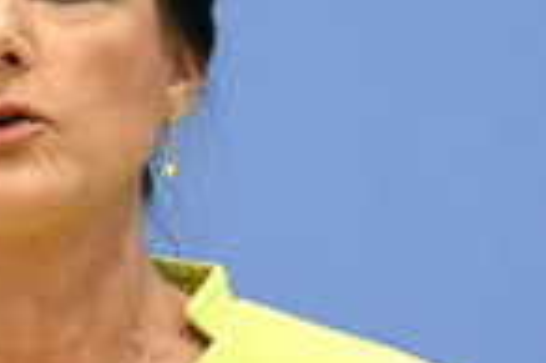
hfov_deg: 7.7
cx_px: 6
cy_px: 258
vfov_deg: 5.2
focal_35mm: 265
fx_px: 4015
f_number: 5.6
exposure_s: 1/640
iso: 5000
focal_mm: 86
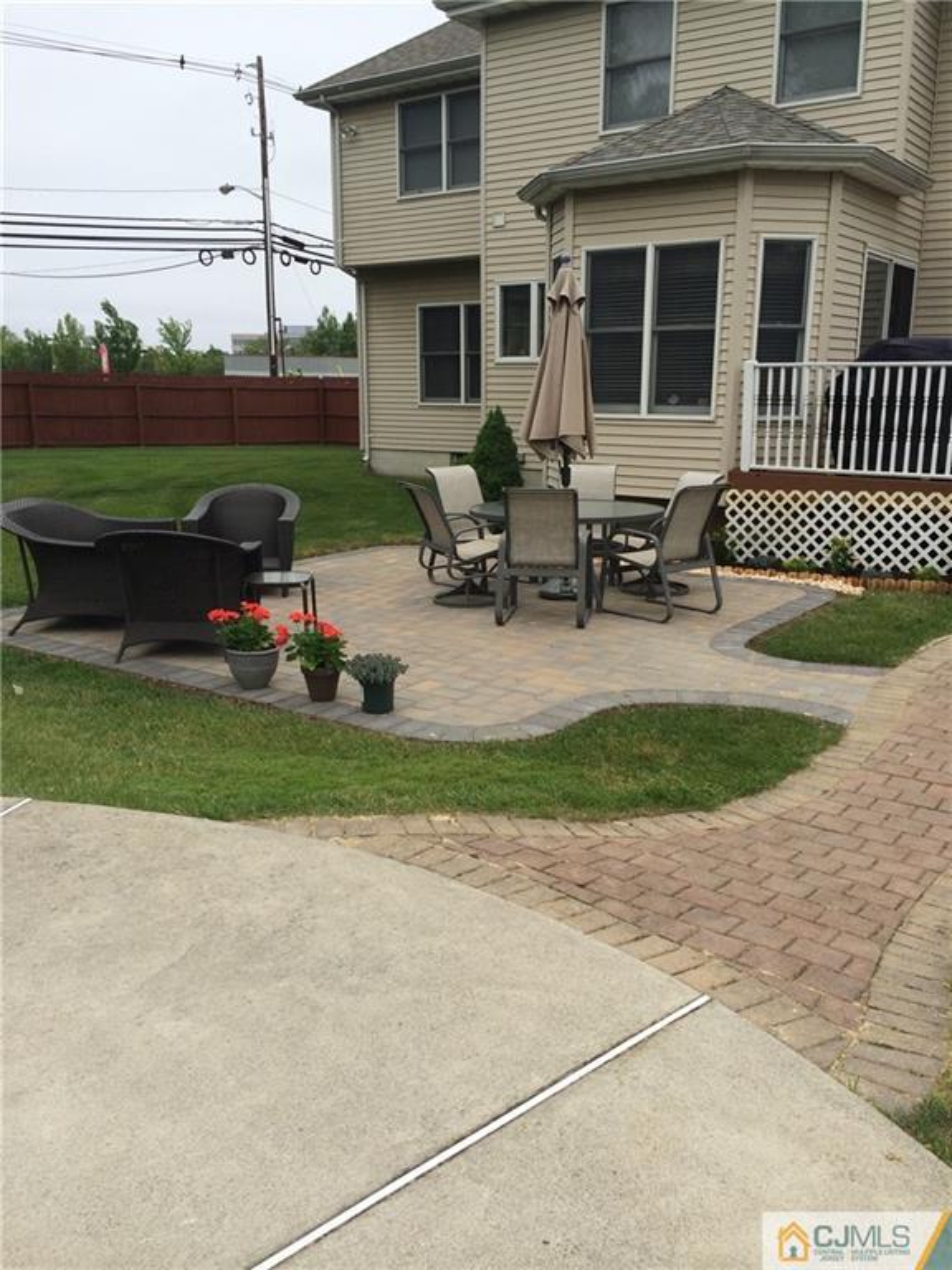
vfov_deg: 60.0
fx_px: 1100
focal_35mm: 30
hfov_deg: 46.8
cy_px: 635
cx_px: 476
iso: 32
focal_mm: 4.12
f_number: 2.2
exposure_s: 1/477
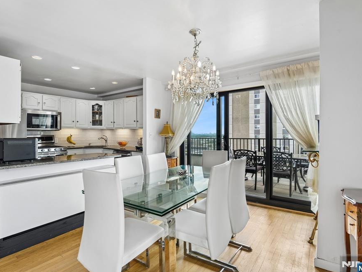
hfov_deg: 87.7
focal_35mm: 18
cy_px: 133
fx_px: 188
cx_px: 170
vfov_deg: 71.6
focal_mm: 16
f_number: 8
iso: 400
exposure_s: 1/60
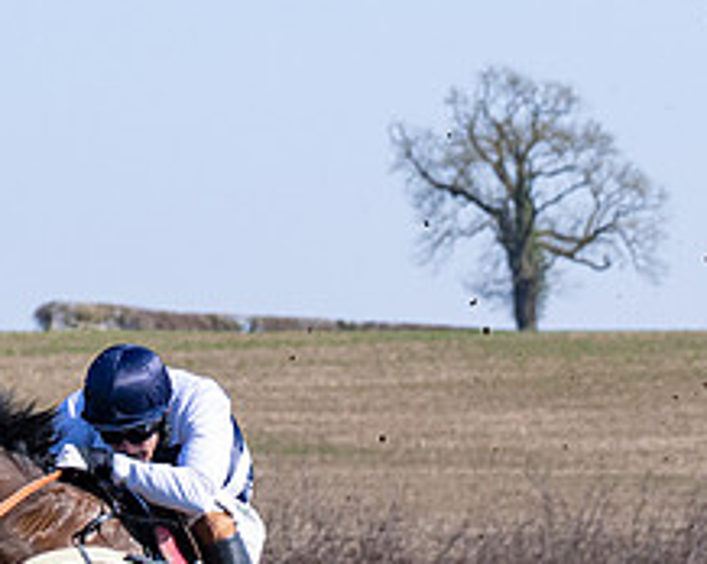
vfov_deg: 3.9
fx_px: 8258
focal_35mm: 395
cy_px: 602
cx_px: -106
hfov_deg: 4.9
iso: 200
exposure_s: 1/2500
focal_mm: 77
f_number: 4
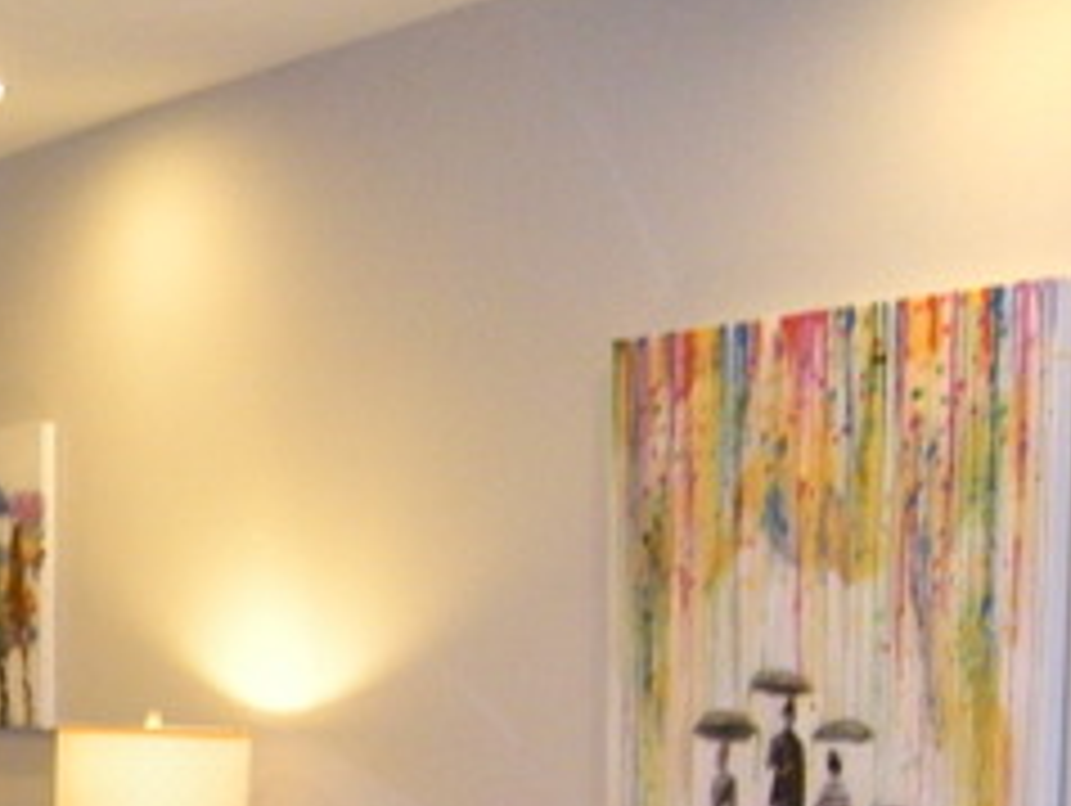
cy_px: 986
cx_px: -216
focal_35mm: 94
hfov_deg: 19.6
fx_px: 2911
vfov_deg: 15.2
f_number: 3.8
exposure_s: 1/30
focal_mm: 5.9
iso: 400
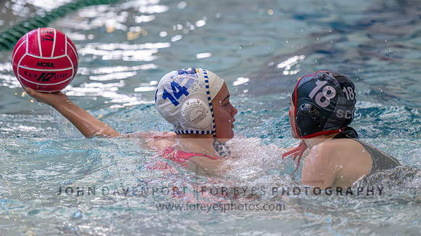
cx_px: 210
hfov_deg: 7.3
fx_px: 3292
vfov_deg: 4.1
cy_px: 102
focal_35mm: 295
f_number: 4
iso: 16000
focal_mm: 280
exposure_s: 1/1000
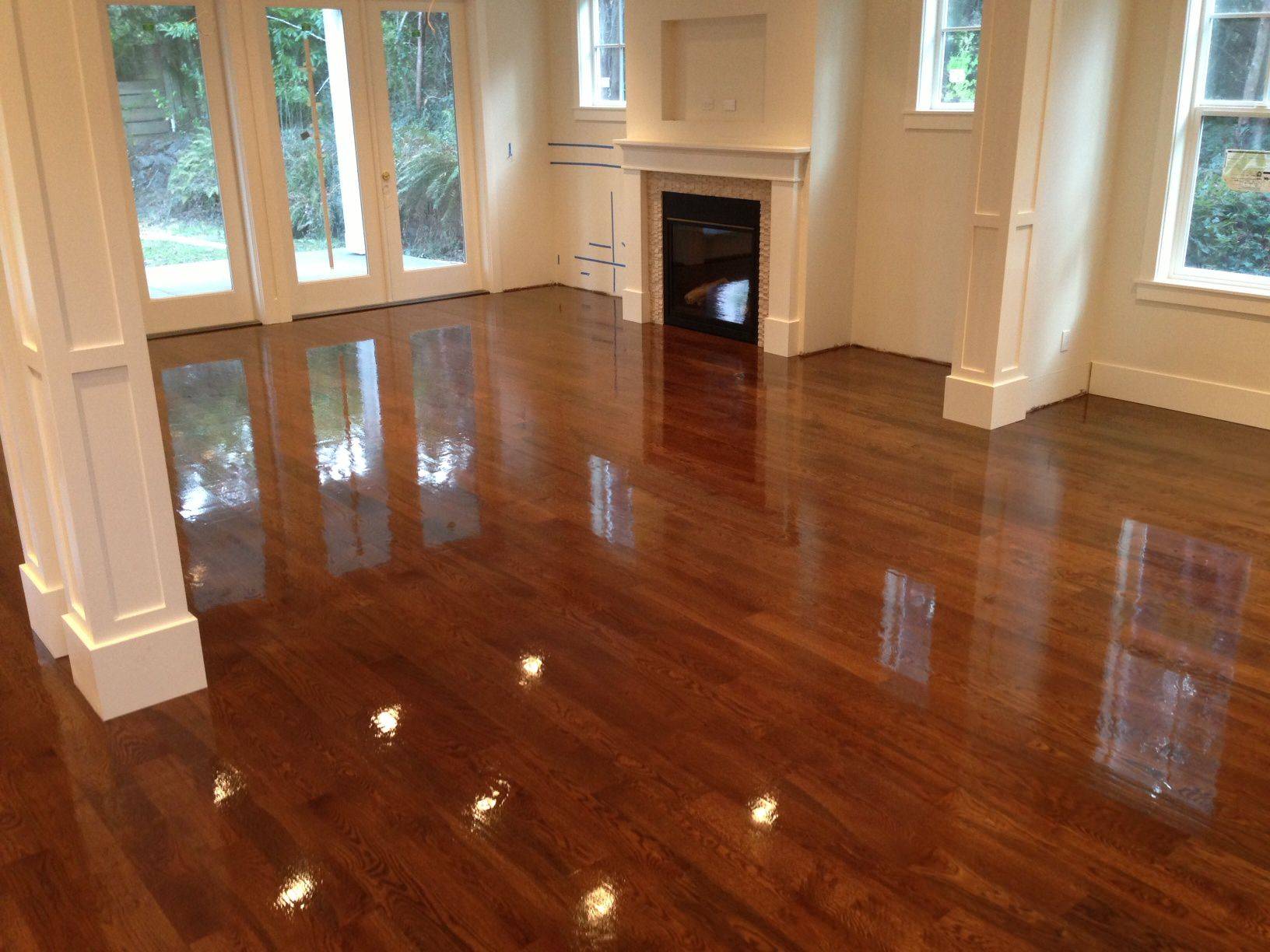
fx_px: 1211
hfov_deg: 55.4
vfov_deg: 42.9
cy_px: 476
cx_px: 635
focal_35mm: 33
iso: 160
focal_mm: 4.13
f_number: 2.4
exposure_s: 1/20
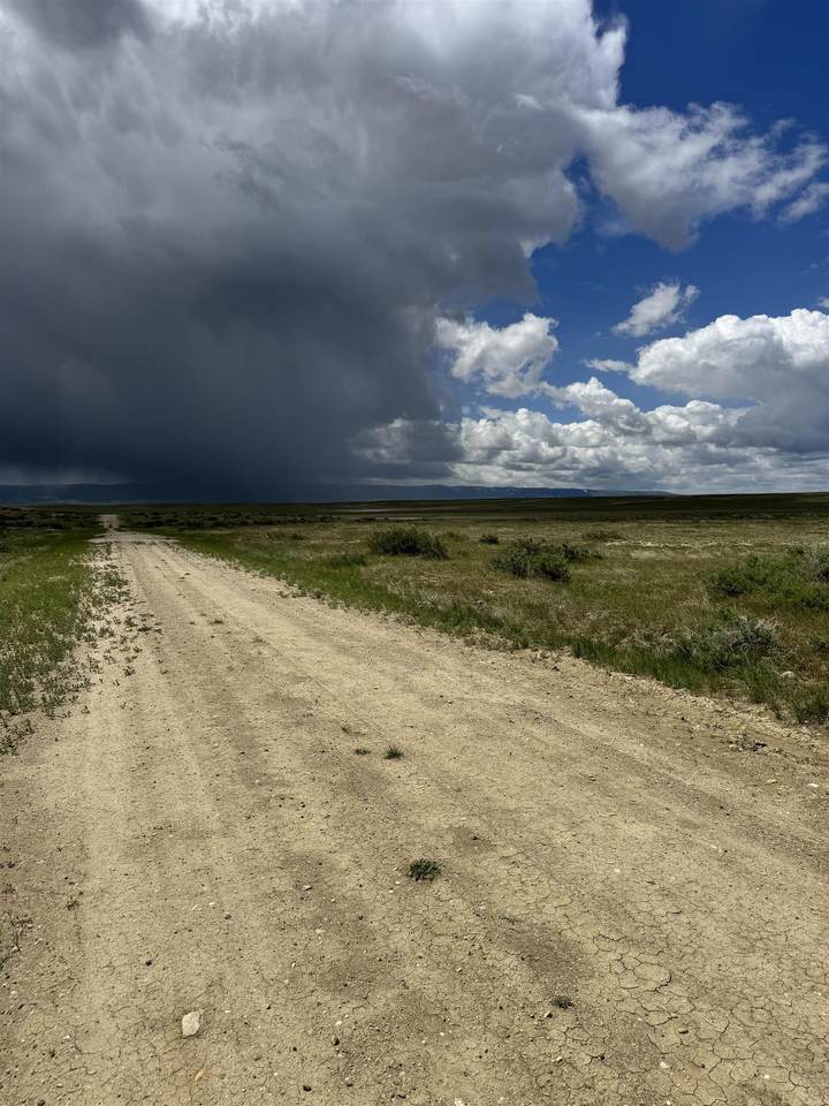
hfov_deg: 56.8
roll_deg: +0.1
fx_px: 766
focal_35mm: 24
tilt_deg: -2.5
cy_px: 553
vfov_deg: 71.6
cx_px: 414
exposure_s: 1/12346
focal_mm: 6.76
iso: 80
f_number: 1.78
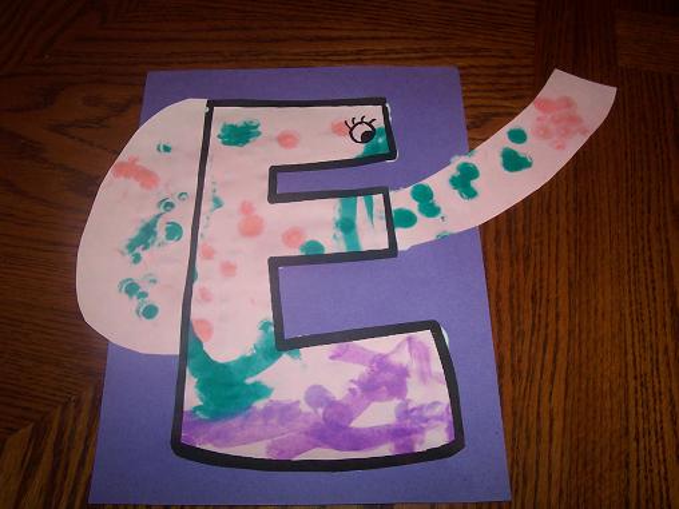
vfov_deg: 38.7
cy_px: 254
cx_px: 340
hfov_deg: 50.1
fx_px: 726
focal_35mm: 37
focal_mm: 5.6
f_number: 2.8
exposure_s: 1/60
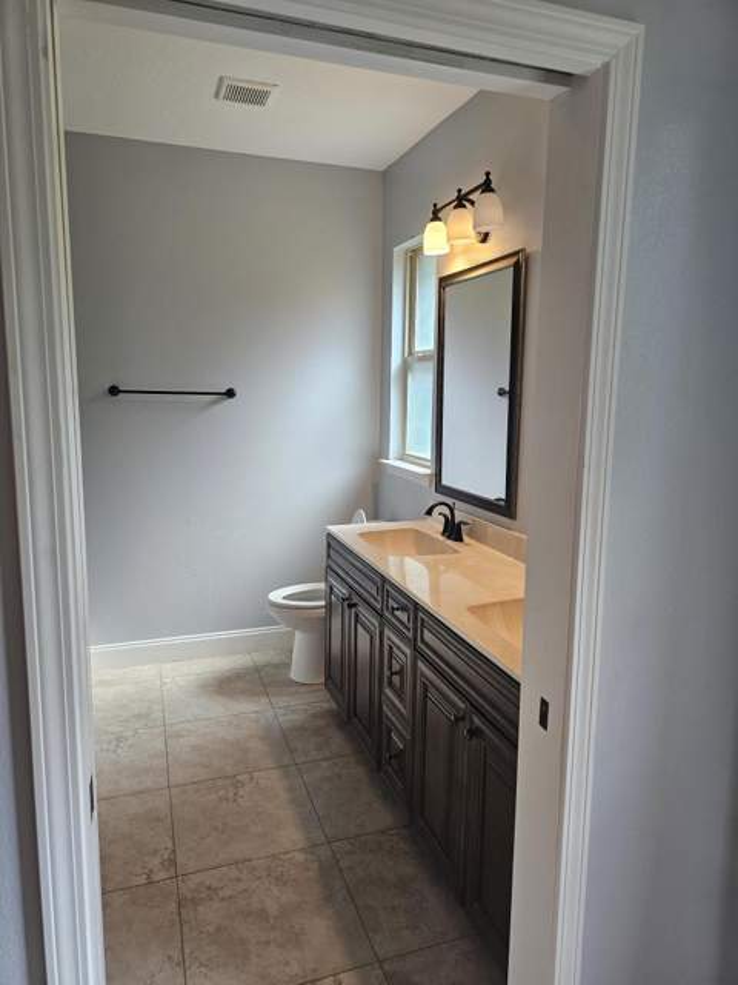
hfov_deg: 58.9
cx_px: 369
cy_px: 492
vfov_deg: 73.9
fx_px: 654
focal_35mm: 23
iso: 100
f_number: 1.7
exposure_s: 1/120
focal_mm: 6.3
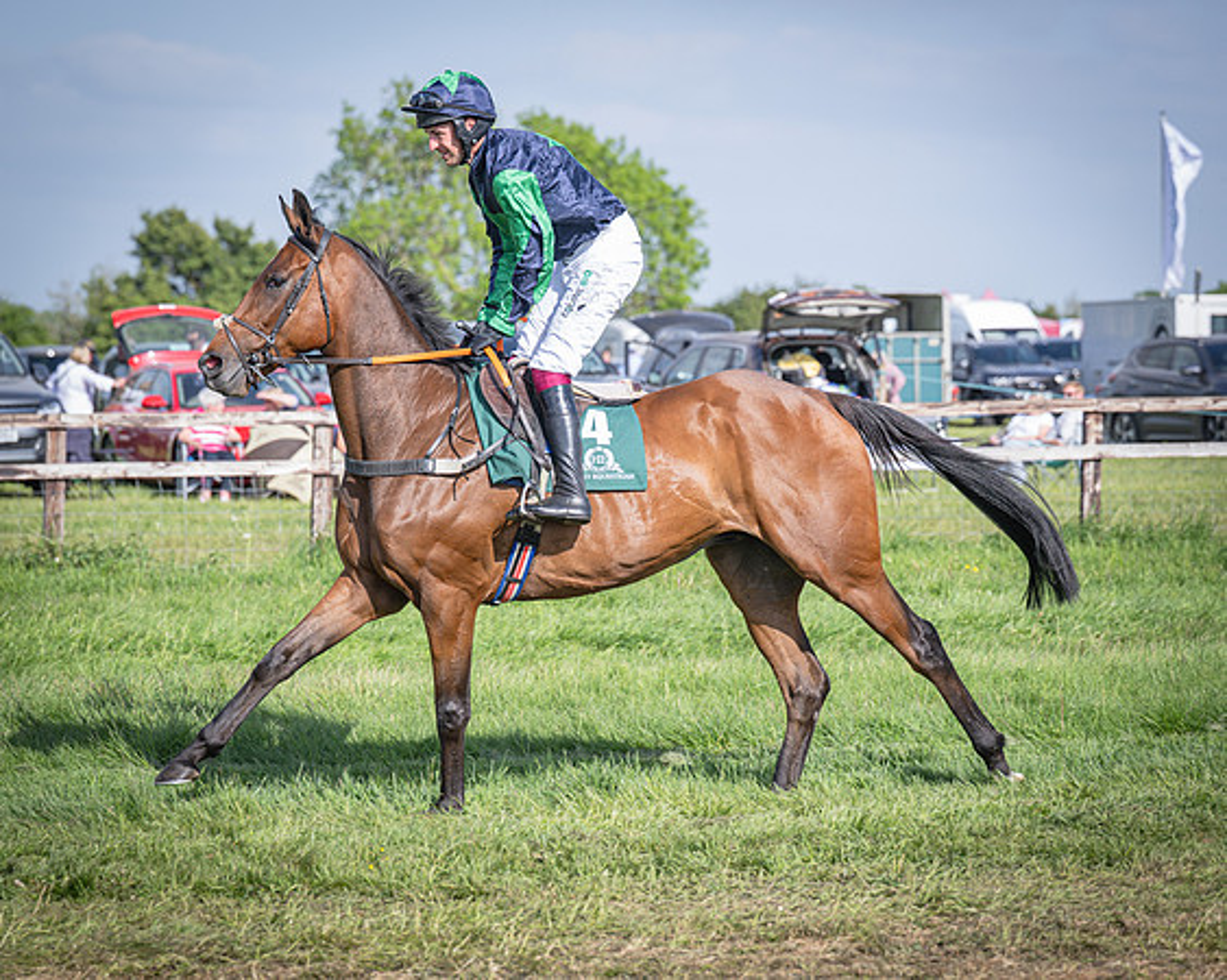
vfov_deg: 11.1
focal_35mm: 140
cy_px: 531
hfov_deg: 13.8
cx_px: 580
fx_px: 5066
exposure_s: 1/1600
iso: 200
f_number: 3.5
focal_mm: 102
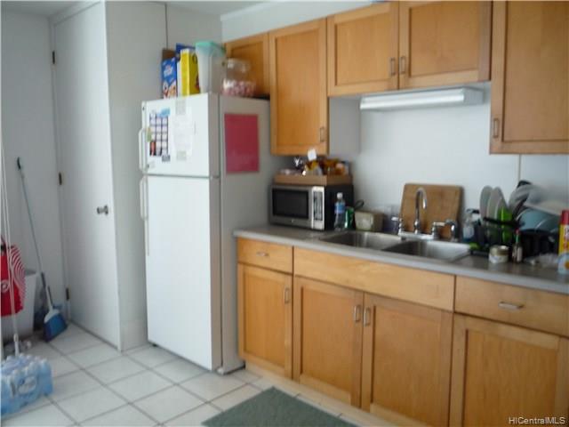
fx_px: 493
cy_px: 214
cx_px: 284
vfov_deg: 46.8
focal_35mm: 30
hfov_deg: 60.0
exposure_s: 1/30
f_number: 3.3
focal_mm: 5.2
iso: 250
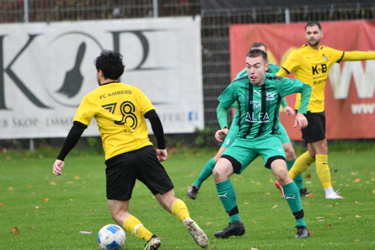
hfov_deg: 3.2
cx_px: 189
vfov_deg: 2.1
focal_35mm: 652
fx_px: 6791
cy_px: 130
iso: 2200
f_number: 5.6
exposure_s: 1/500
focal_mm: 400
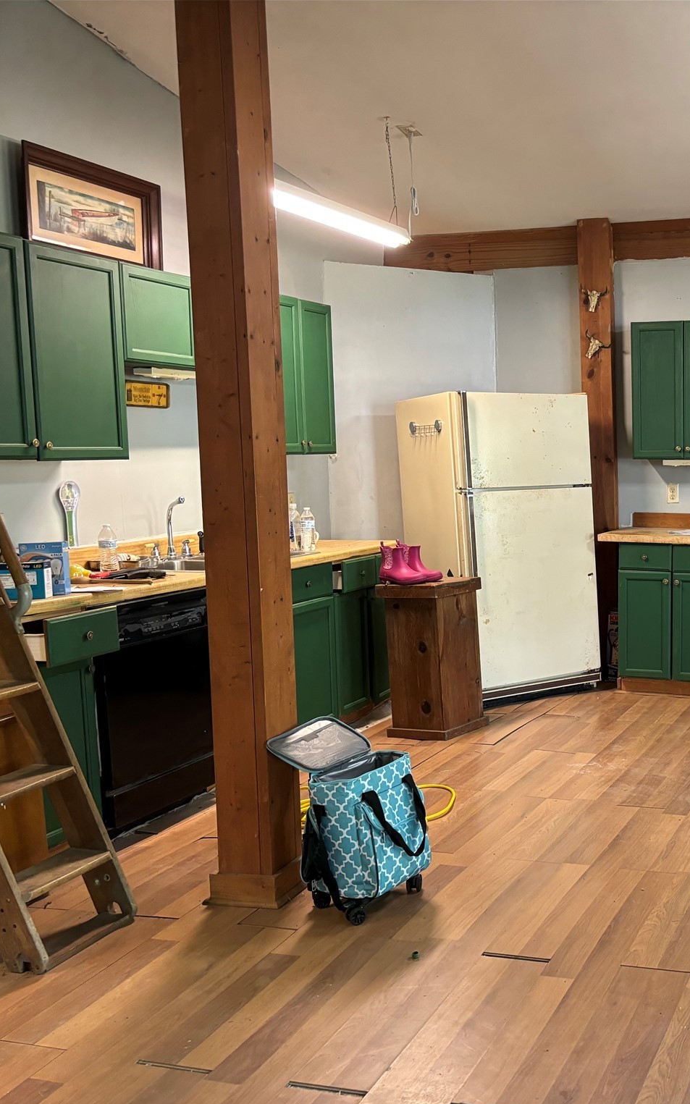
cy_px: 555
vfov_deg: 52.8
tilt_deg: -6.2
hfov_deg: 32.2
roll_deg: +1.3
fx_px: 1113
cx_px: 660
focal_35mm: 37
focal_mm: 5.96
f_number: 1.6
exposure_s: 1/60
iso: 250
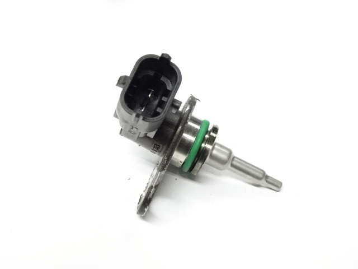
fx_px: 703
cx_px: 179
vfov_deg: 21.6
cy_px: 134
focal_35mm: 68
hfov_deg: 28.6
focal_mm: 11.66
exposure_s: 1/80
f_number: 4.5
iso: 1600
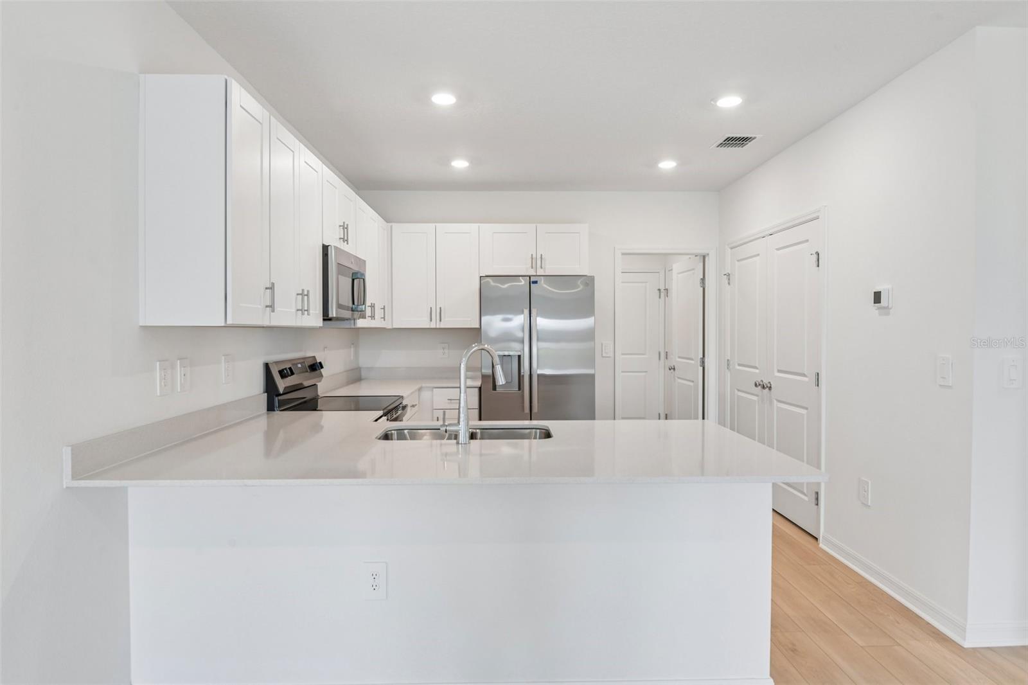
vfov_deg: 57.2
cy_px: 342
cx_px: 514
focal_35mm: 22
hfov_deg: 78.6
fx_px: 628
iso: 400
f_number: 8
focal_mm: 22
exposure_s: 1/25
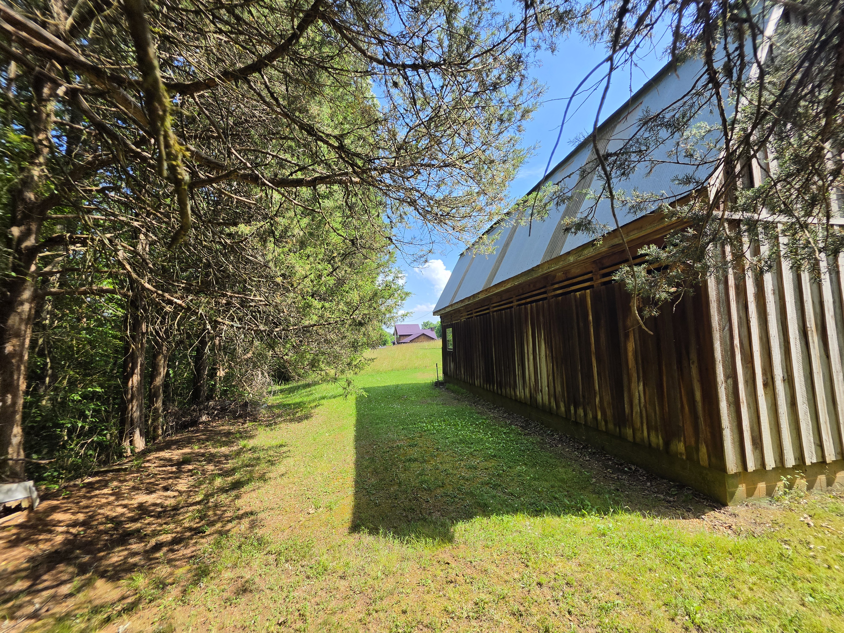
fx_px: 317
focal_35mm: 13
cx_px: 422
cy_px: 316
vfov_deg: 89.9
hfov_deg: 106.2
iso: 32
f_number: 1.9
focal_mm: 2.2
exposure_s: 1/934
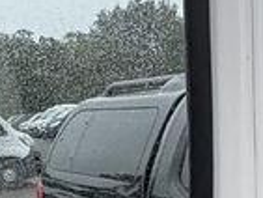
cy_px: 321
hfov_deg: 21.7
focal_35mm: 89
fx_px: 677
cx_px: 45
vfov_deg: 15.1
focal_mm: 2.22
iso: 40
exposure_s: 1/518
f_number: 2.2
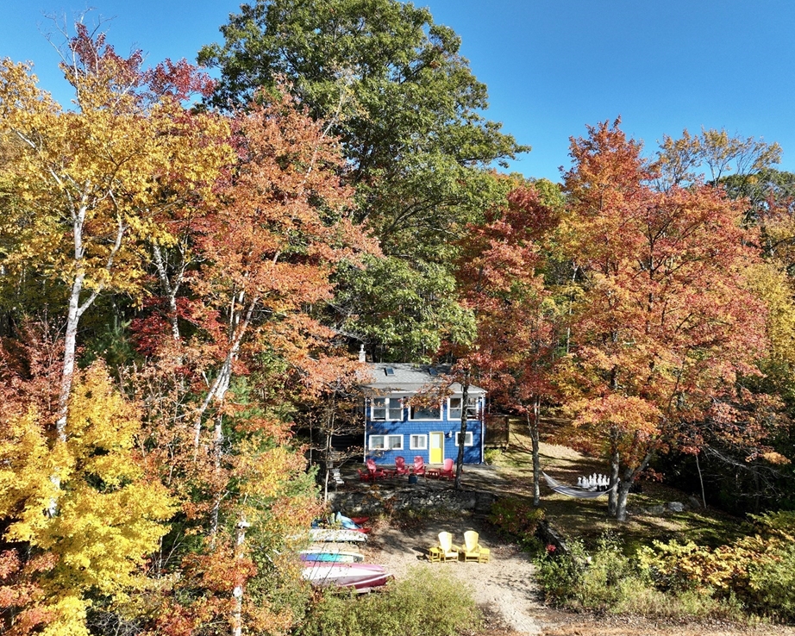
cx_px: 404
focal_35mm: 26
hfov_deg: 66.0
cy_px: 315
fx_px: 612
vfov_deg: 54.9
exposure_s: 1/1000
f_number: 2.8
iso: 100
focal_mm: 12.29
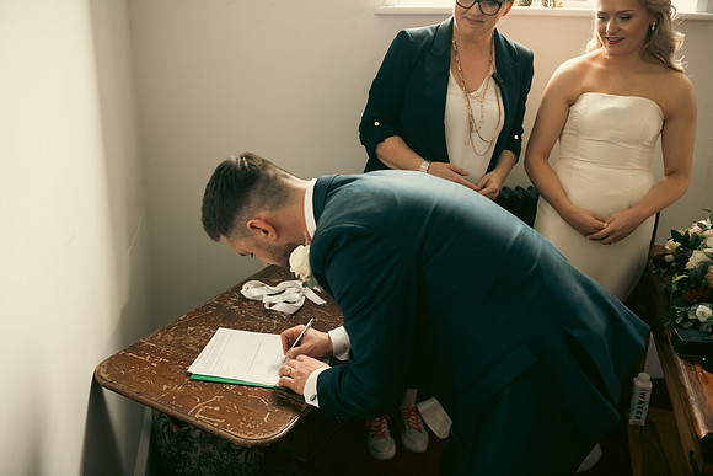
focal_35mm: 34
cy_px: 238
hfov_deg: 55.8
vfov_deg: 38.9
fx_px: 674
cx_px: 356
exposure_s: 1/160
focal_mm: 34
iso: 800
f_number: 3.5
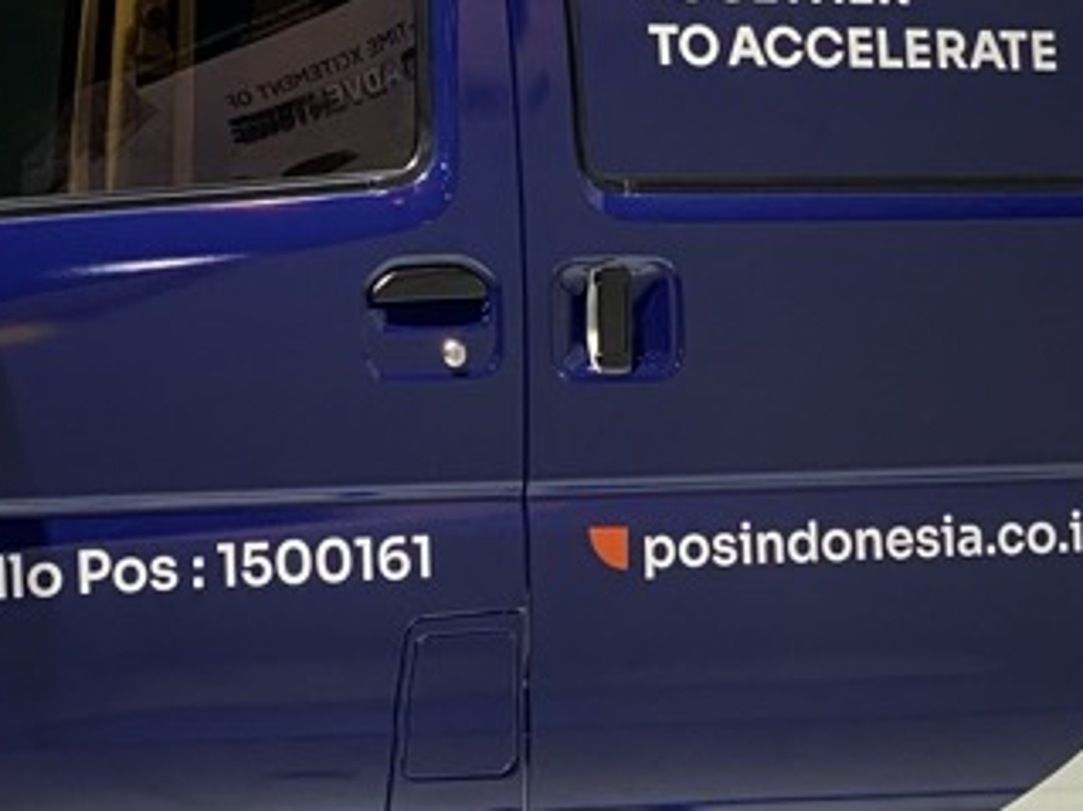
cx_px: 550
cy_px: 377
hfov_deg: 11.8
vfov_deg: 8.9
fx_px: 5223
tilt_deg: -0.2
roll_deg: -0.6
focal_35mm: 167
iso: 64
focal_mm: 6
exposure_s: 1/100
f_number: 2
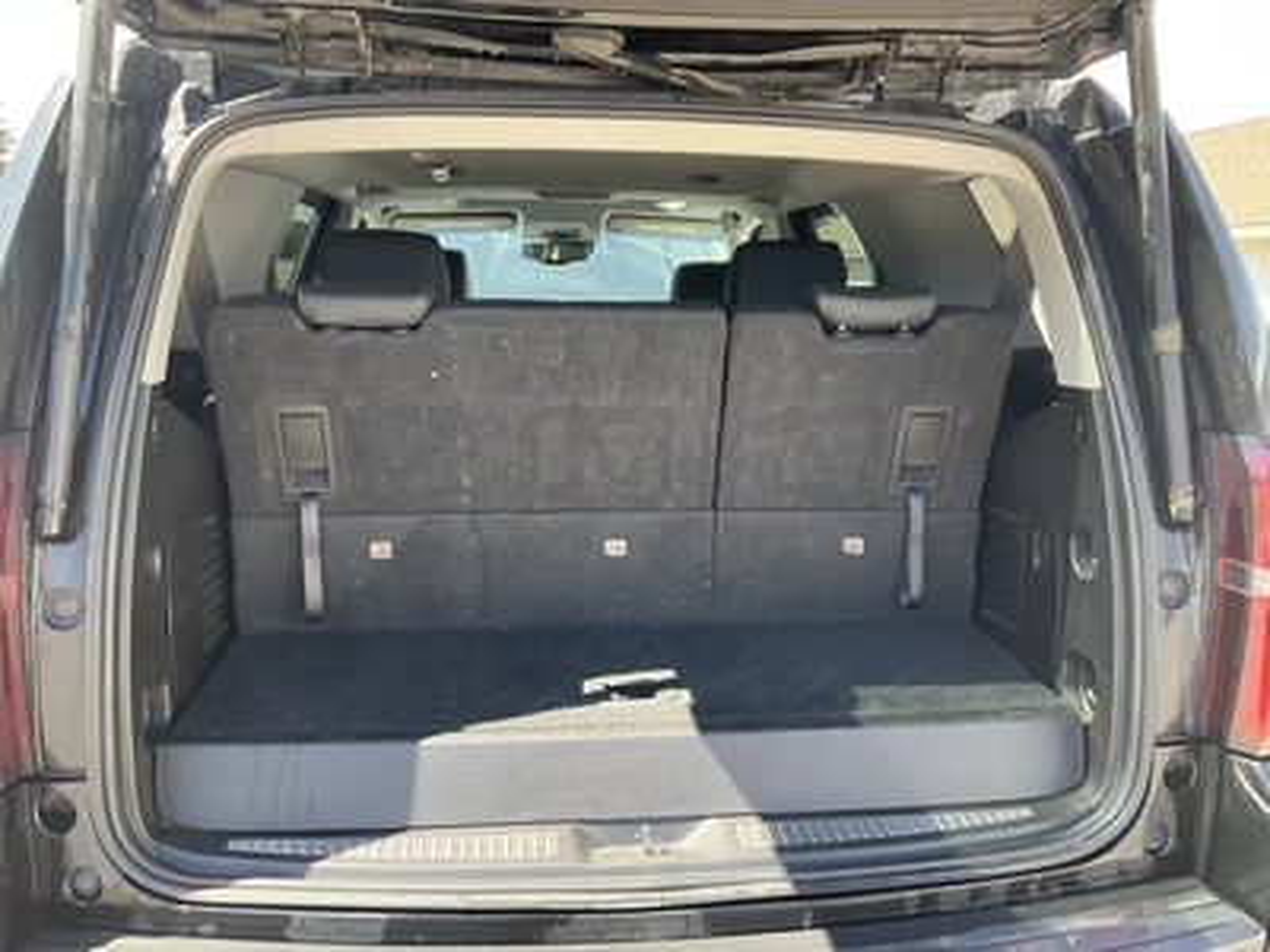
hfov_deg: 61.7
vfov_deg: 48.2
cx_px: 635
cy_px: 476
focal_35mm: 29
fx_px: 1064
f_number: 1.8
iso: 32
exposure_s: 1/171
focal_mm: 3
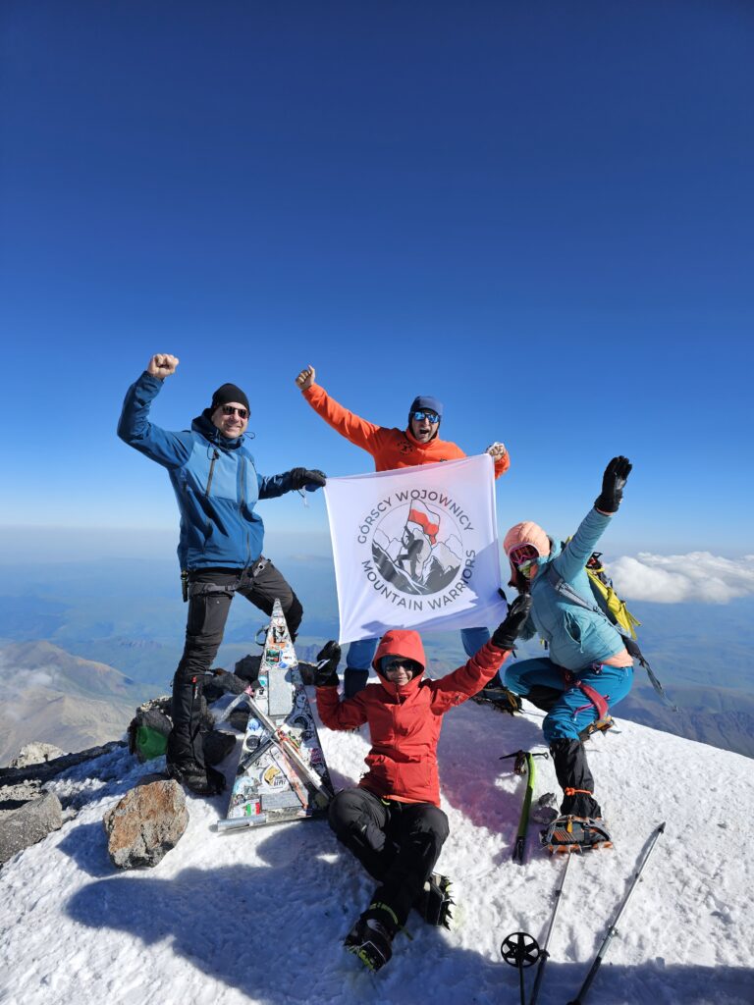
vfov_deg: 73.9
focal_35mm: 23
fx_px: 668
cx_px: 377
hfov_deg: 58.9
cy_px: 502
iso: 10
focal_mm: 6.3
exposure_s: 1/917
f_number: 1.7
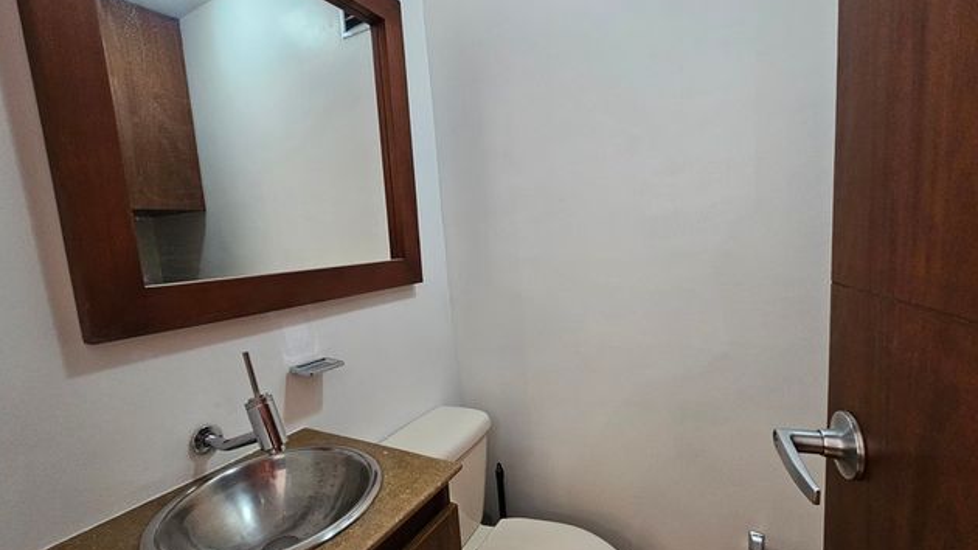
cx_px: 480
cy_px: 301
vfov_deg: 70.3
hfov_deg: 103.0
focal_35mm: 15
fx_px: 389
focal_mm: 2.2
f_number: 2.2
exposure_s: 1/40
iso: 320
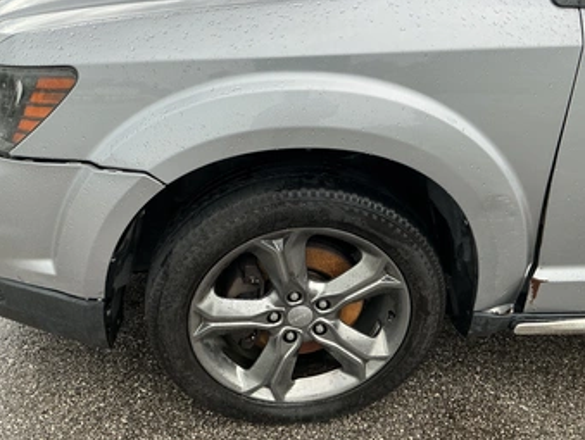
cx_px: 302
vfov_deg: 43.0
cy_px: 217
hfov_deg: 55.3
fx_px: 558
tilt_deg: -28.7
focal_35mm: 33
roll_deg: -2.6
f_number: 1.8
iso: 64
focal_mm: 3
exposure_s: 1/122
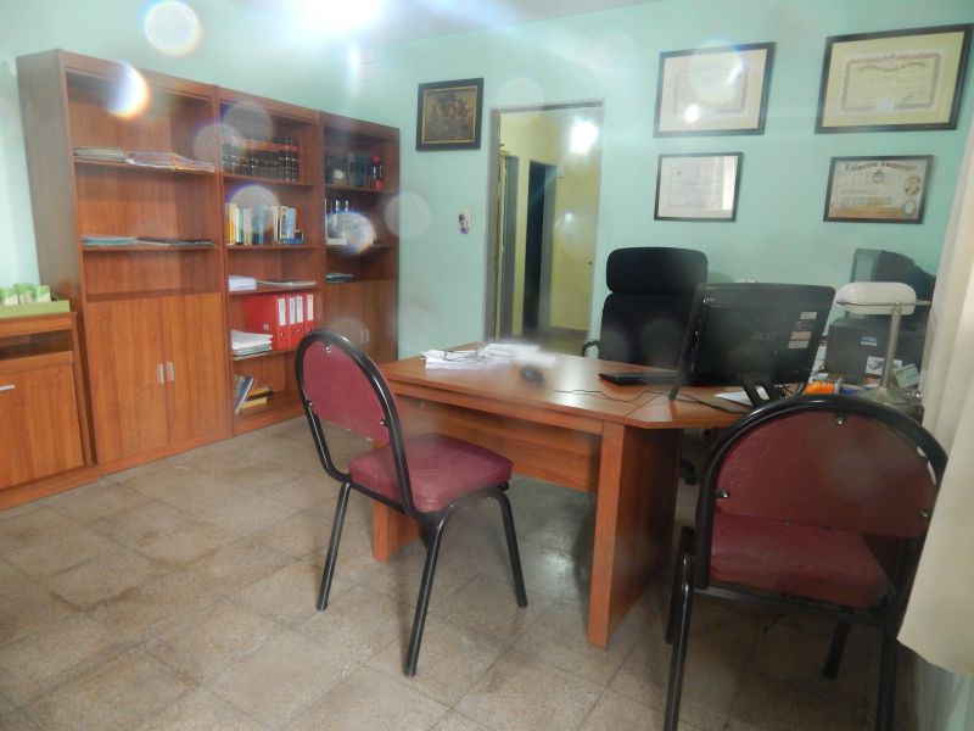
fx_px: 619
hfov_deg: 76.4
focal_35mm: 22
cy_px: 366
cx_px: 487
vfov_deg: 61.1
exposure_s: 1/10
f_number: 3
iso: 400
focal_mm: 4
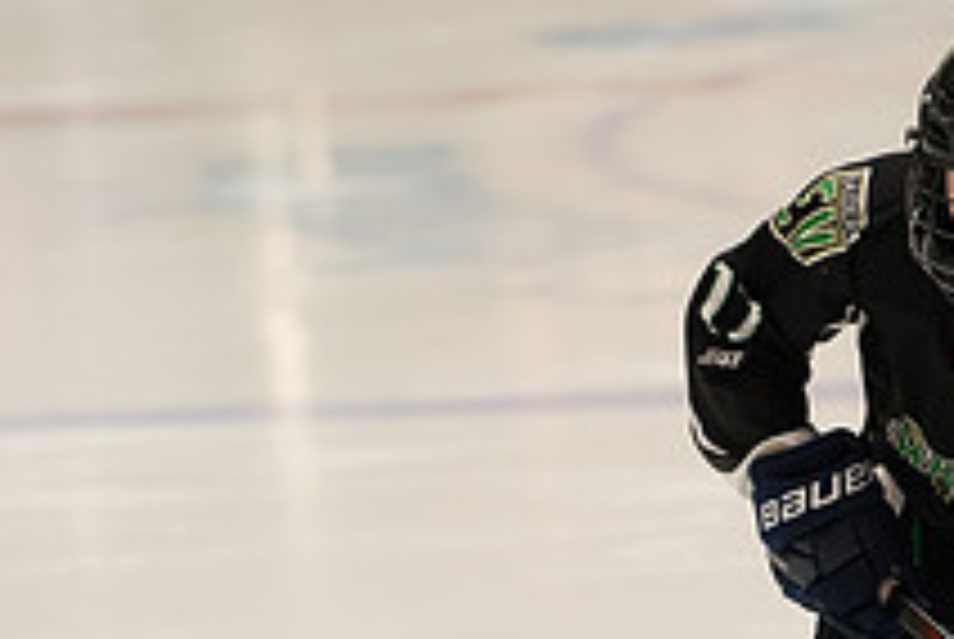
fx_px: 14595
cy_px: 730
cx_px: 1030
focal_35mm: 550
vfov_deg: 2.5
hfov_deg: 3.7
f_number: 2.8
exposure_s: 1/1000
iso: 2000
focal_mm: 150
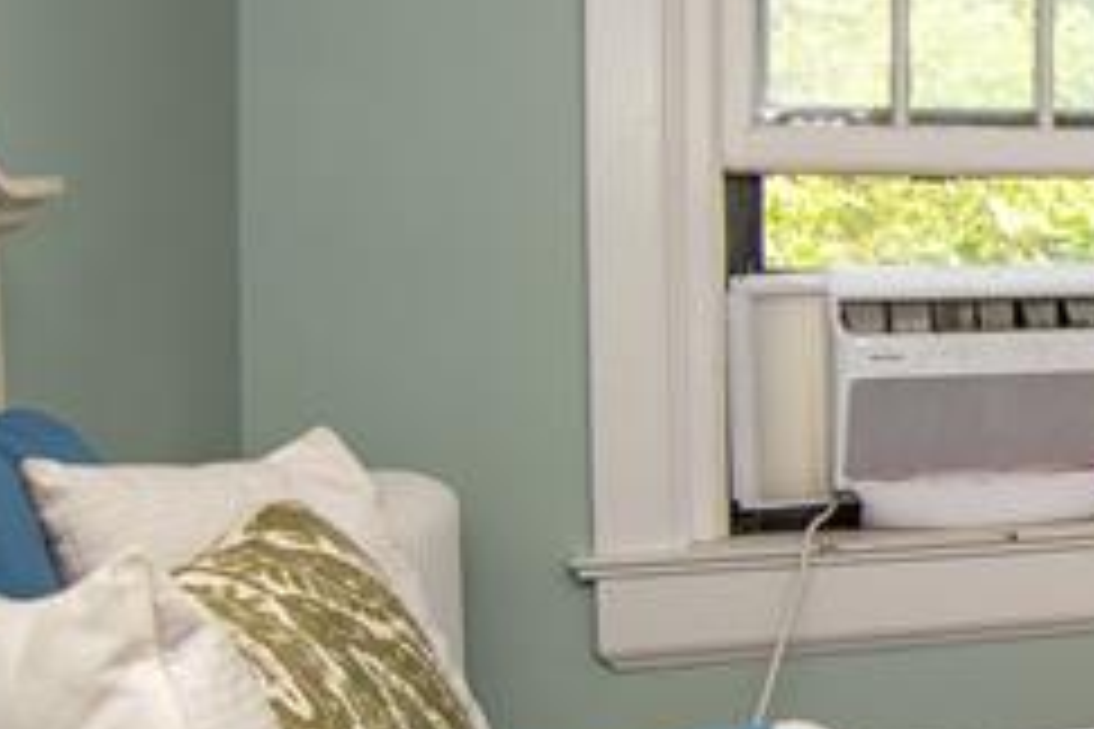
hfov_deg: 17.7
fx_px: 2309
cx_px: 2242
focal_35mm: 76
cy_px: 236
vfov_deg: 17.9
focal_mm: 18
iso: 200
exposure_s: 1/60
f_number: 8
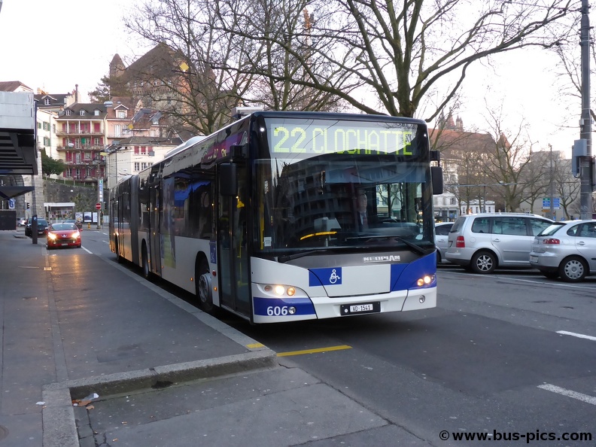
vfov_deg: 41.8
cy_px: 224
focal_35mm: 34
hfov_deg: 54.0
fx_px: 585
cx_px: 298
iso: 400
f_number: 3.7
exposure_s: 1/40
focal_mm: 6
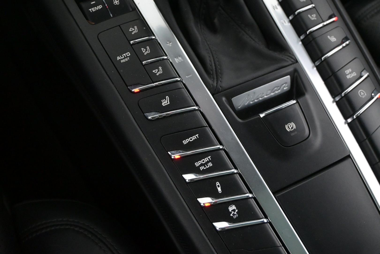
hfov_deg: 43.6
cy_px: 127
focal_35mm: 45
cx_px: 190
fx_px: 475
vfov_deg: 29.9
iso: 5000
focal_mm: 30
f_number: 4.8
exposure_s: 1/50
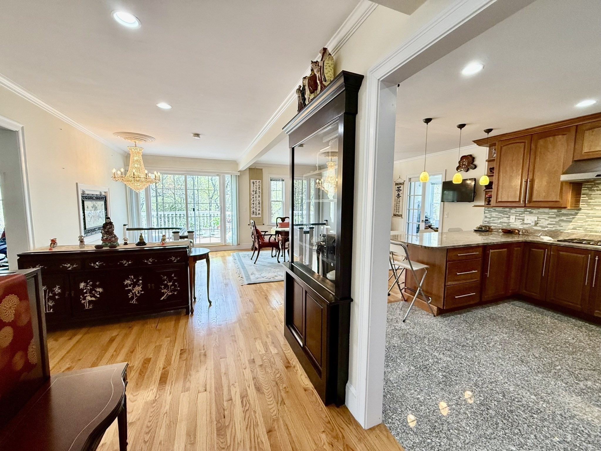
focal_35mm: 14
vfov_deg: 85.7
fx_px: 243
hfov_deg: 102.1
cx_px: 300
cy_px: 226
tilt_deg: -5.6
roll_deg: -0.5
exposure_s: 1/120
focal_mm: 2.22
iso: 250
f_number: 2.2
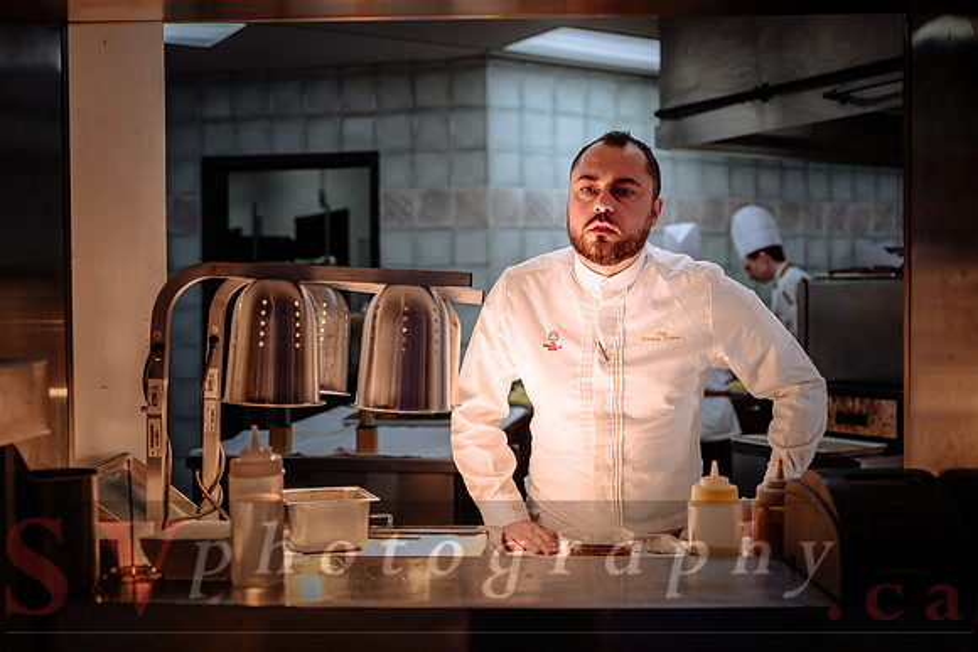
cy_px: 326
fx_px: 1168
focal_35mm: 43
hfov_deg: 45.4
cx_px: 489
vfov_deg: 31.2
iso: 100
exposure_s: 1/100
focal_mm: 43
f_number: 2.8
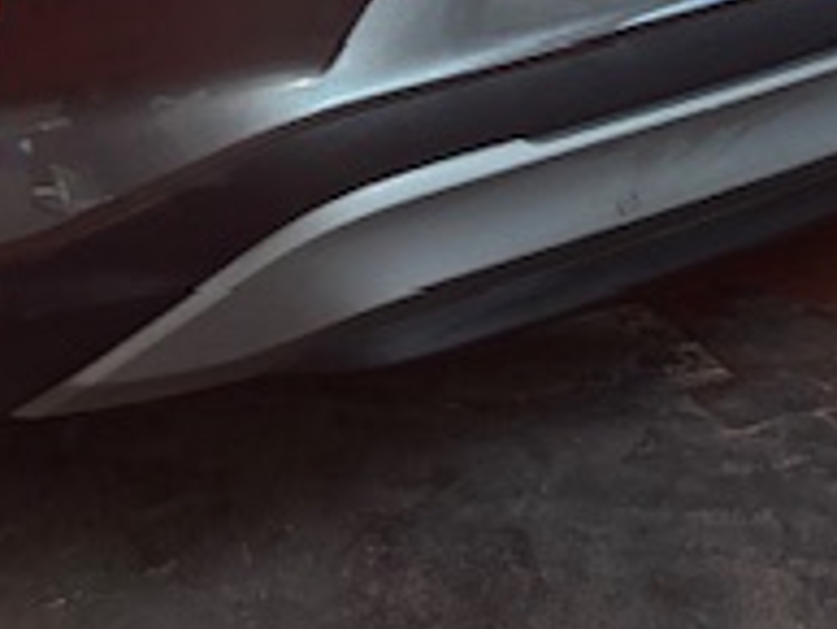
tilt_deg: -13.5
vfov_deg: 15.5
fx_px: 2081
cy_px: -395
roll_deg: +1.4
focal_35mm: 86
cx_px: 234
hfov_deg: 22.6
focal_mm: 5.96
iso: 500
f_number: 1.6
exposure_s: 1/33
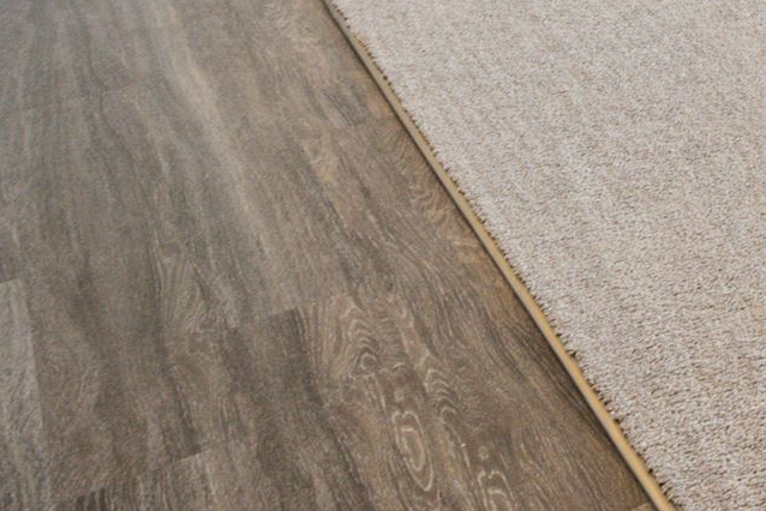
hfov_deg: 17.8
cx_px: 1549
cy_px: -624
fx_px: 1639
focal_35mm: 77
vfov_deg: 13.9
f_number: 10
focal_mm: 16
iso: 800
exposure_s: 1/10
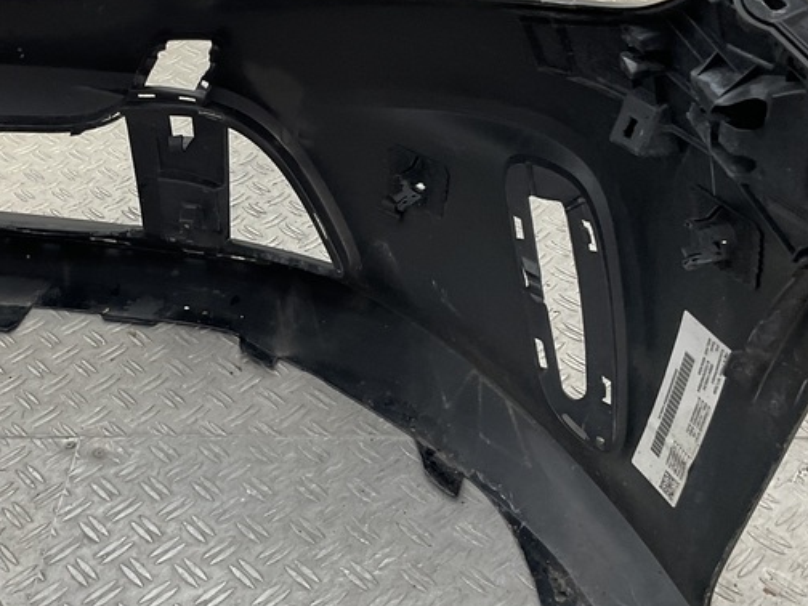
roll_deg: +6.6
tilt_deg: -34.4
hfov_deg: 32.8
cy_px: 236
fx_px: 1354
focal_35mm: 58
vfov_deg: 25.2
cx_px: 237
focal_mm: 3
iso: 50
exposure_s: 1/120
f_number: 1.8
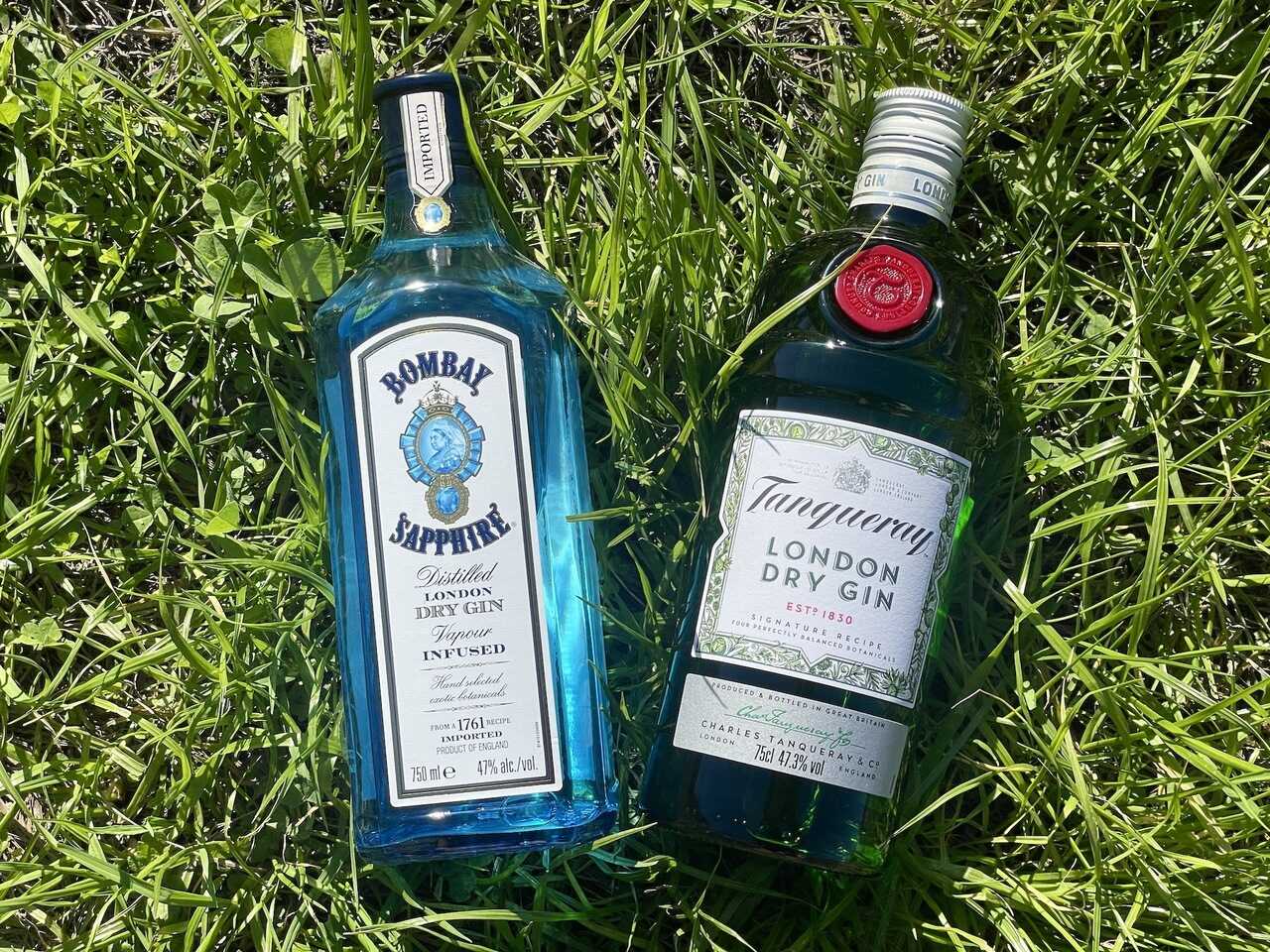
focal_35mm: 52
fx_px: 1908
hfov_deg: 36.8
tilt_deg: -82.1
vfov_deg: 28.0
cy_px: 476
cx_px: 635
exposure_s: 1/2179
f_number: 2
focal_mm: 6
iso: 25
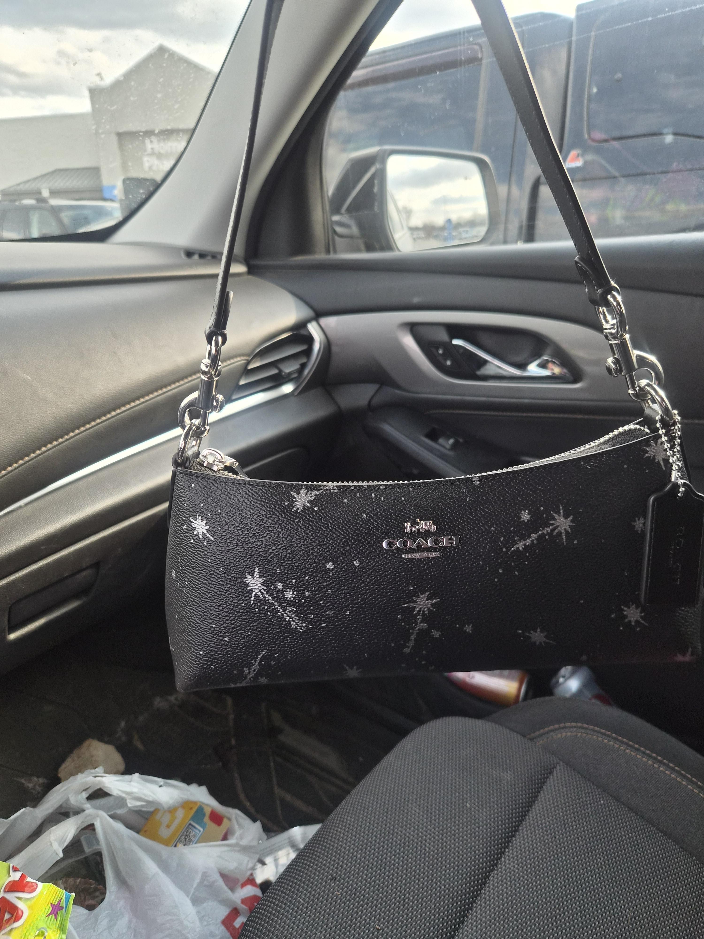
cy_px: 470
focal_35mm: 23
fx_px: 624
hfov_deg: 58.9
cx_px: 352
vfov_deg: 73.9
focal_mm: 5.4
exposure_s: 1/564
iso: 80
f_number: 1.8
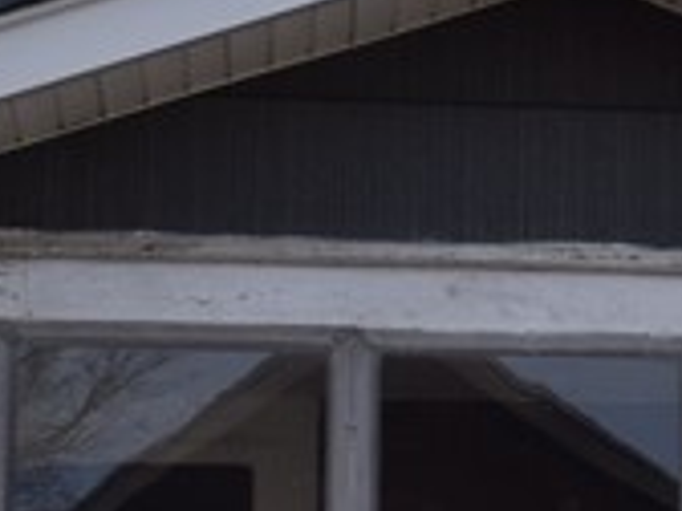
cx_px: 1133
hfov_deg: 10.1
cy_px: 397
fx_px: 3684
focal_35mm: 187
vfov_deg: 7.9
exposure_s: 1/320
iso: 200
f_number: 9
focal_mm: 20
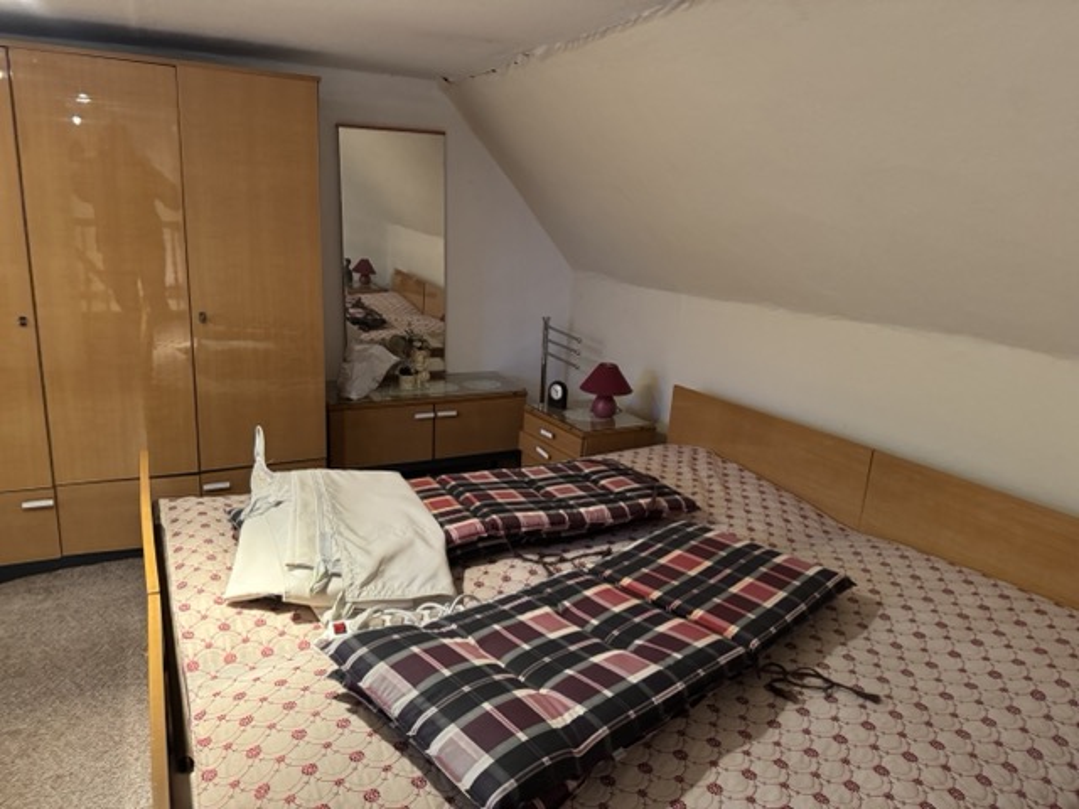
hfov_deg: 71.6
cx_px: 540
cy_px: 404
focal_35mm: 24
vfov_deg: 56.8
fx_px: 748
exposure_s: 1/33
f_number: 1.78
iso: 640
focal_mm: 6.76
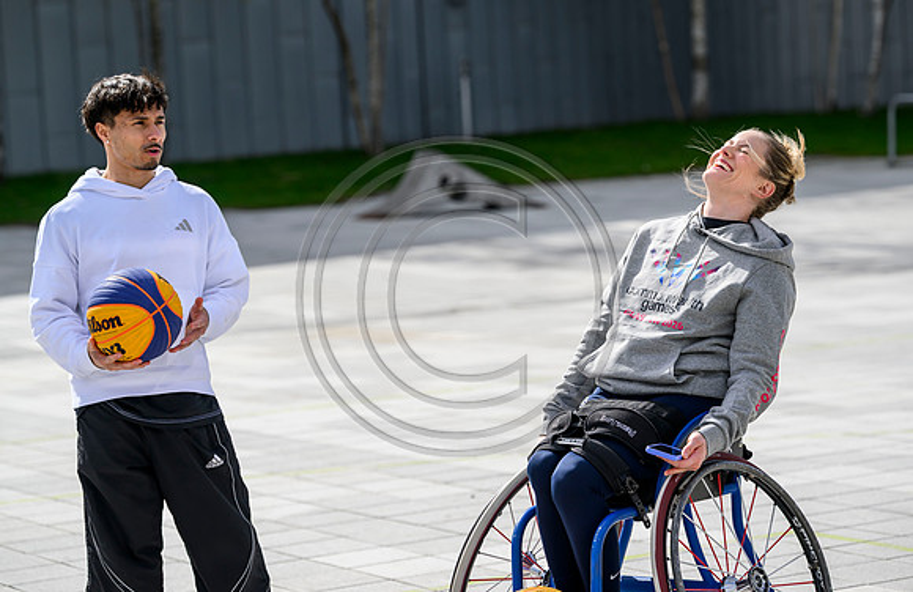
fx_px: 2841
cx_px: 492
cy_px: 264
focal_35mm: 113
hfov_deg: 18.3
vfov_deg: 11.9
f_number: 3.5
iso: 400
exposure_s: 1/4000
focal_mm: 104
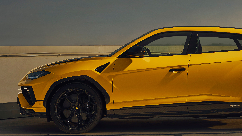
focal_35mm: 101
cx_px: 184
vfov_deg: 12.0
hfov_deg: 21.0
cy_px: 37
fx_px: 648
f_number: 5
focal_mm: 50
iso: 50
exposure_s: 1/160
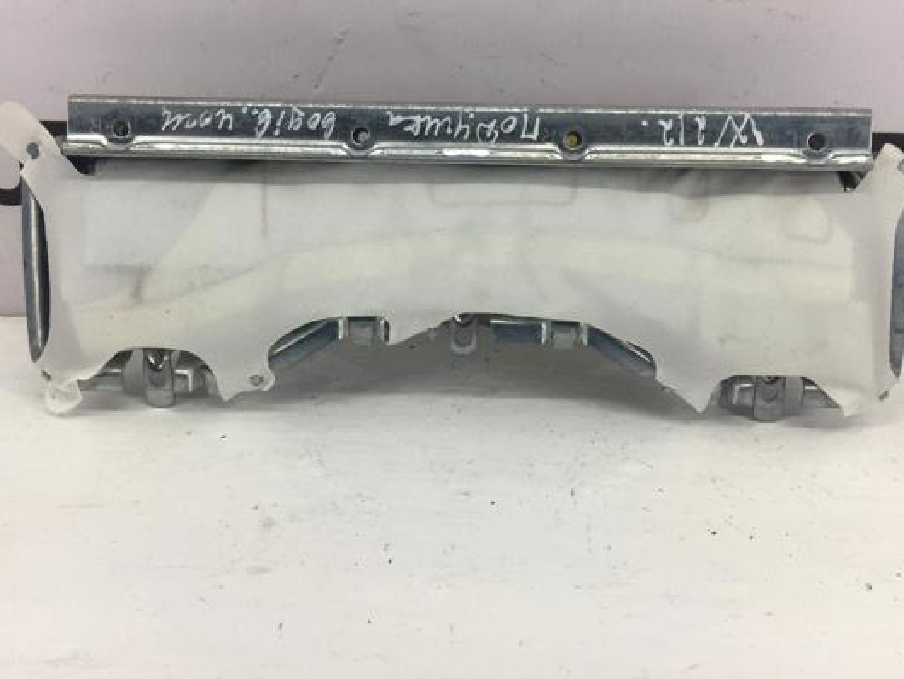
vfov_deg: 40.7
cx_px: 462
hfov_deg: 52.6
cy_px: 309
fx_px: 914
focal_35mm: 35
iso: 40
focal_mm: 4.15
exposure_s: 1/100
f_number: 2.2
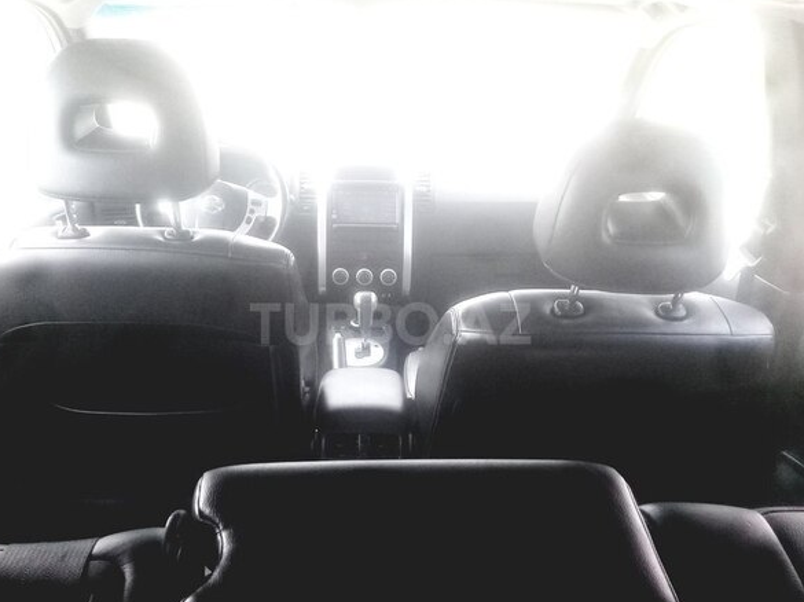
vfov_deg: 40.6
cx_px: 390
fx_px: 812
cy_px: 324
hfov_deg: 52.6
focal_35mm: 35
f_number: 2.2
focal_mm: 3.3
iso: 100
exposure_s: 1/100
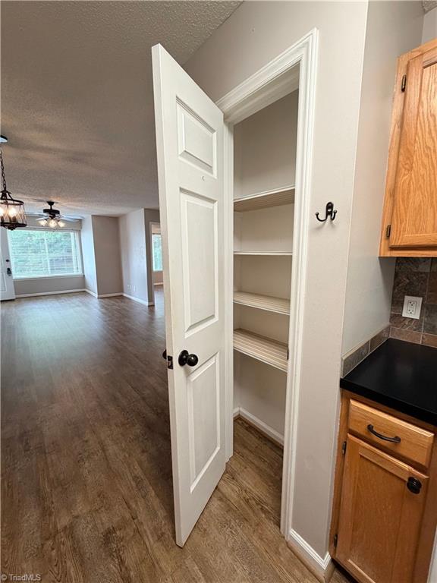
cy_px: 292
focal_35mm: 14
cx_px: 218
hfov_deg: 85.7
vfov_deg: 102.1
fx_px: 236
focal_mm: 2.22
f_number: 2.2
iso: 250
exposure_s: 1/120
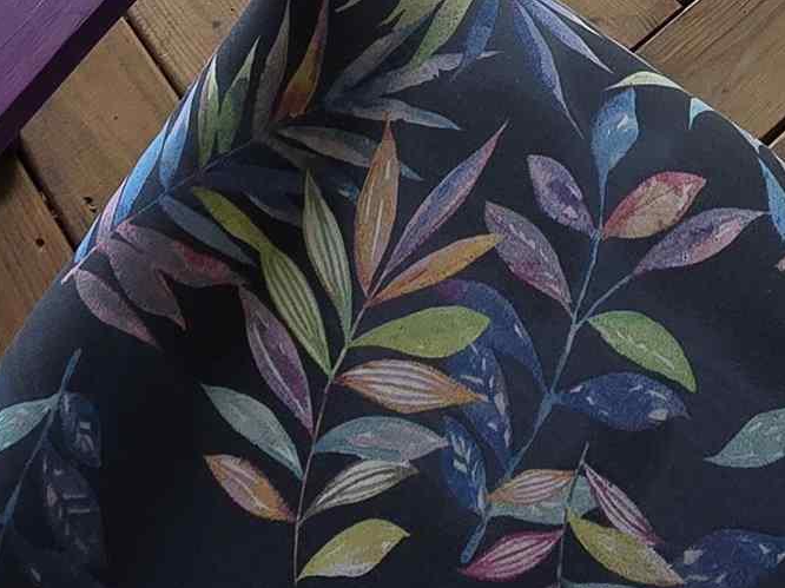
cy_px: -511
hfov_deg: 32.0
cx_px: 495
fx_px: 1360
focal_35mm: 60
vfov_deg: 18.3
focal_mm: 2.2
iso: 50
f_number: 2.2
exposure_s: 1/120
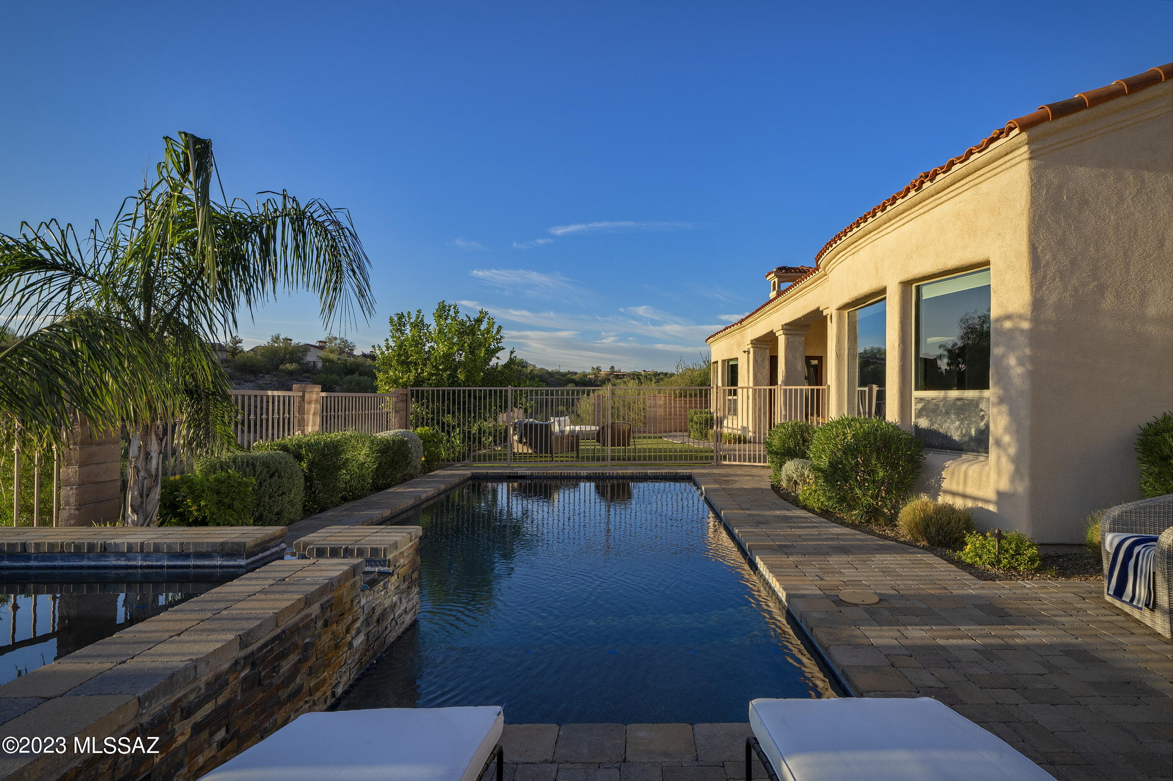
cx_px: 586
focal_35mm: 18
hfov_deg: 90.0
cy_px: 390
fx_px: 586
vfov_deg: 67.4
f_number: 13
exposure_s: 1/50
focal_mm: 18
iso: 100
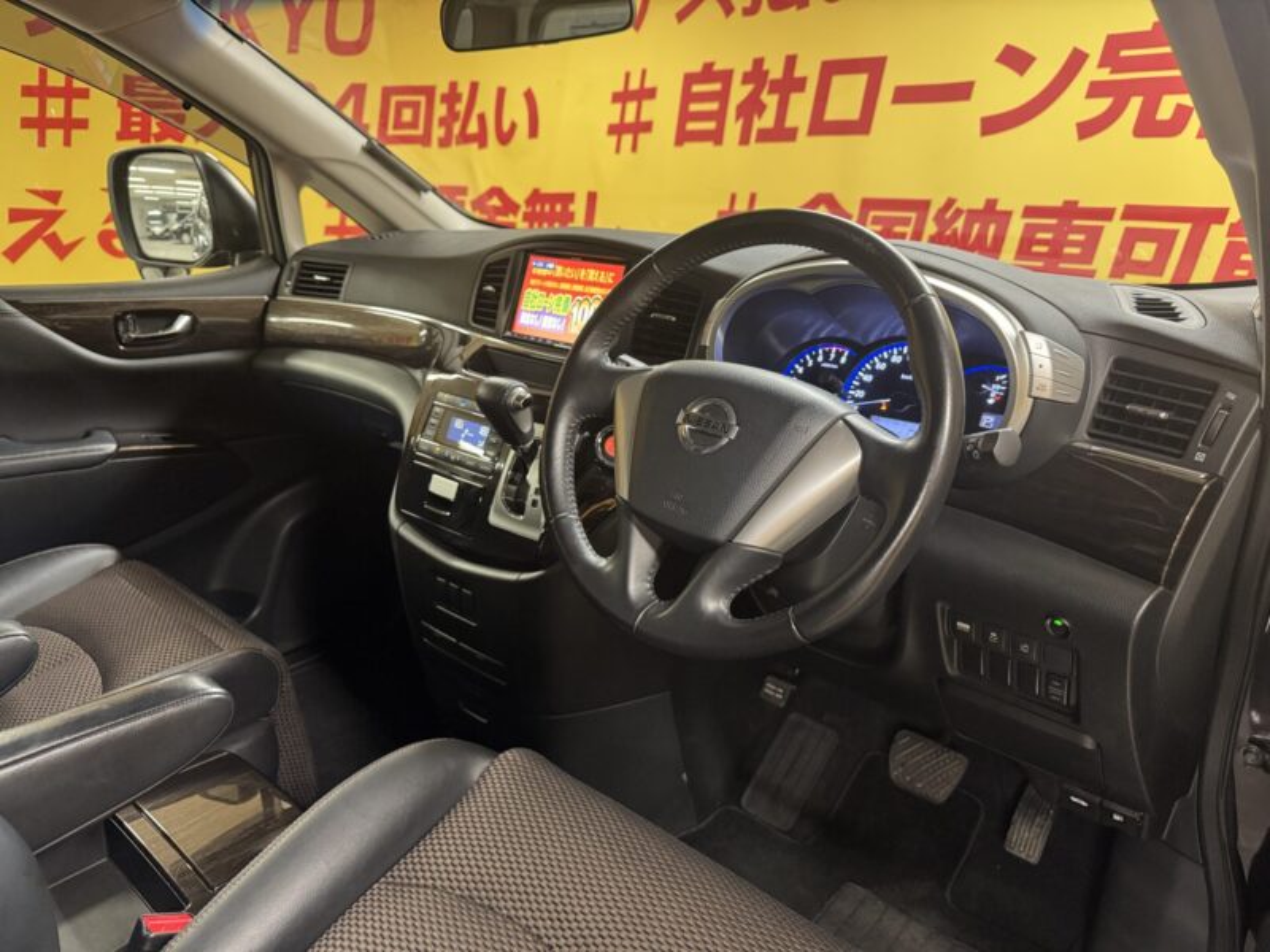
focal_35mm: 24
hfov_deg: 71.6
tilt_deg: -18.8
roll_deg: -0.1
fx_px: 881
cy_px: 476
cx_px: 635
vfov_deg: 56.8
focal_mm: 6.76
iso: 500
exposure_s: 1/50
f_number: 1.78
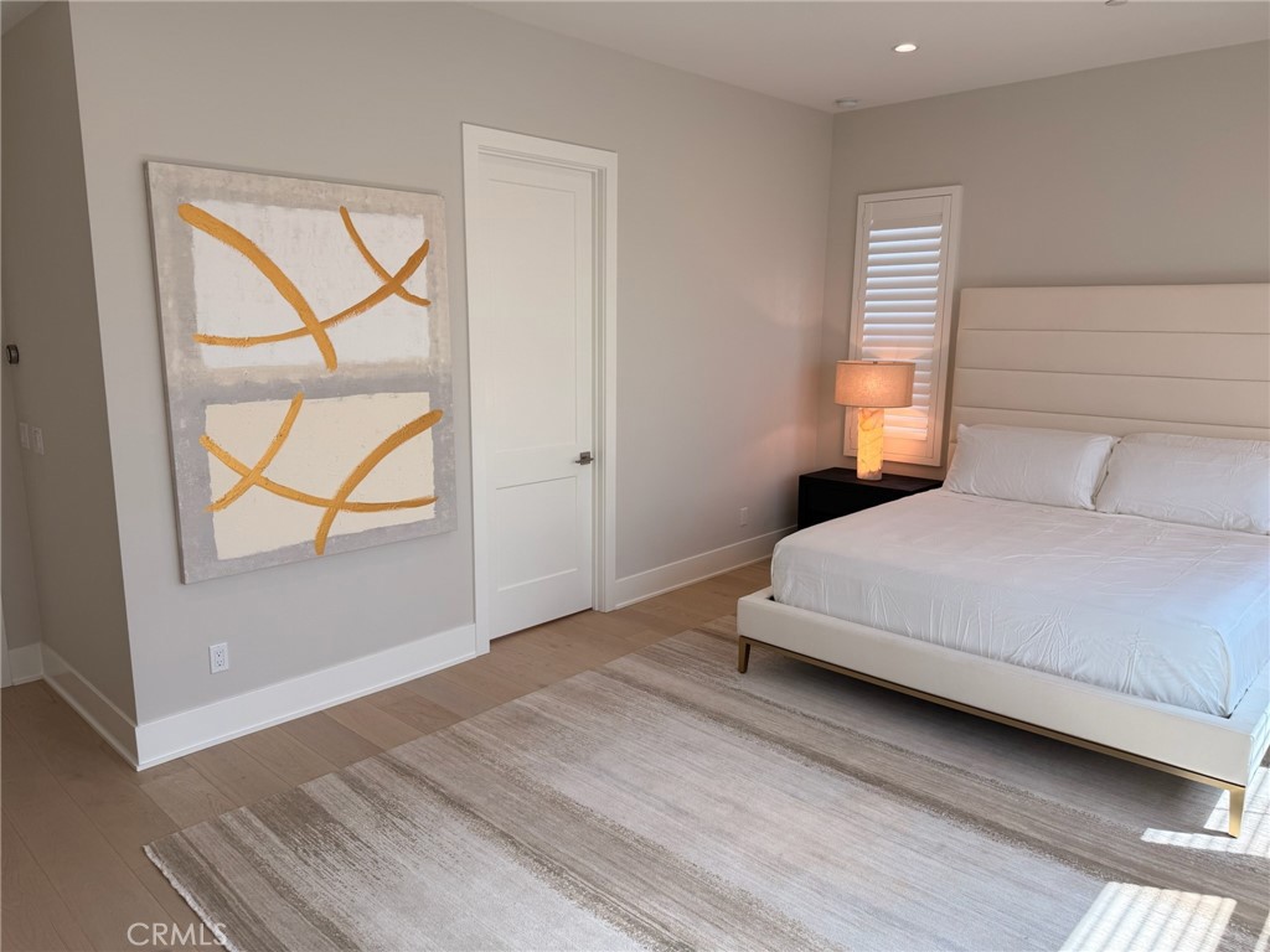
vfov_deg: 56.8
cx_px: 635
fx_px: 881
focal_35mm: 24
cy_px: 476
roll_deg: -0.6
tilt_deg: -9.6
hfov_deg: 71.6
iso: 80
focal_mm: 6.76
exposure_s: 1/435
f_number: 1.78
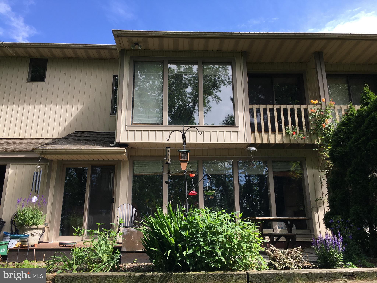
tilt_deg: +16.7
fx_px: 316
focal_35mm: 29
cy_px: 142
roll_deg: -0.3
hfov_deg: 61.7
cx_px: 188
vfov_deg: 48.2
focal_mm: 4.15
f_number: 2.2
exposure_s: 1/565
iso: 25
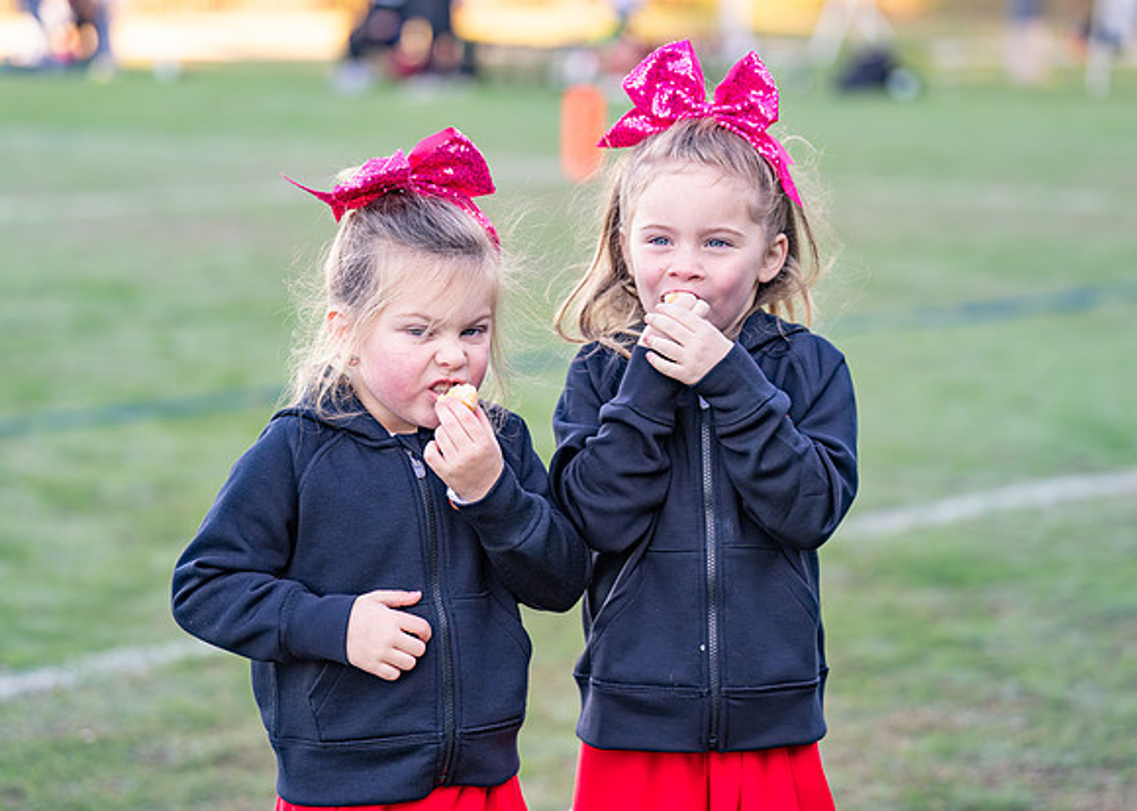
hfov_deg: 18.2
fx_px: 3540
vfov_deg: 13.1
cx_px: 575
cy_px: 380
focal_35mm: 110
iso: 500
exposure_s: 1/800
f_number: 2.8
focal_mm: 97
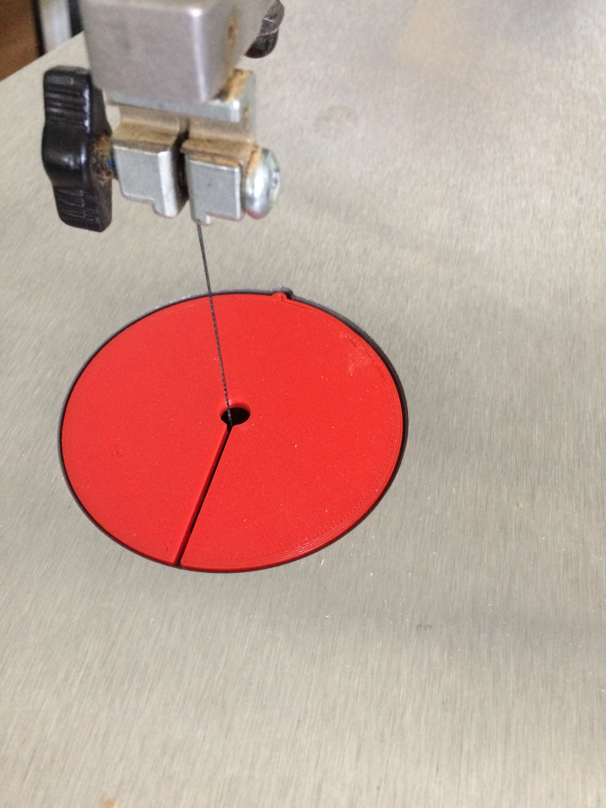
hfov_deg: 48.2
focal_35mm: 29
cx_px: 303
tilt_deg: -52.8
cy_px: 404
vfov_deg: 61.7
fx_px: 677
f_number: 2.2
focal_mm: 4.15
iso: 320
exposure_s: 1/20
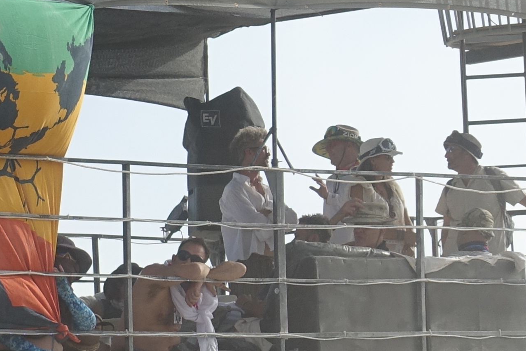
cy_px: 384
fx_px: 3944
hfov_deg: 7.5
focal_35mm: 270
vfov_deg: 5.1
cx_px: -254
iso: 125
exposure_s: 1/125
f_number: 4
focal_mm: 23.14
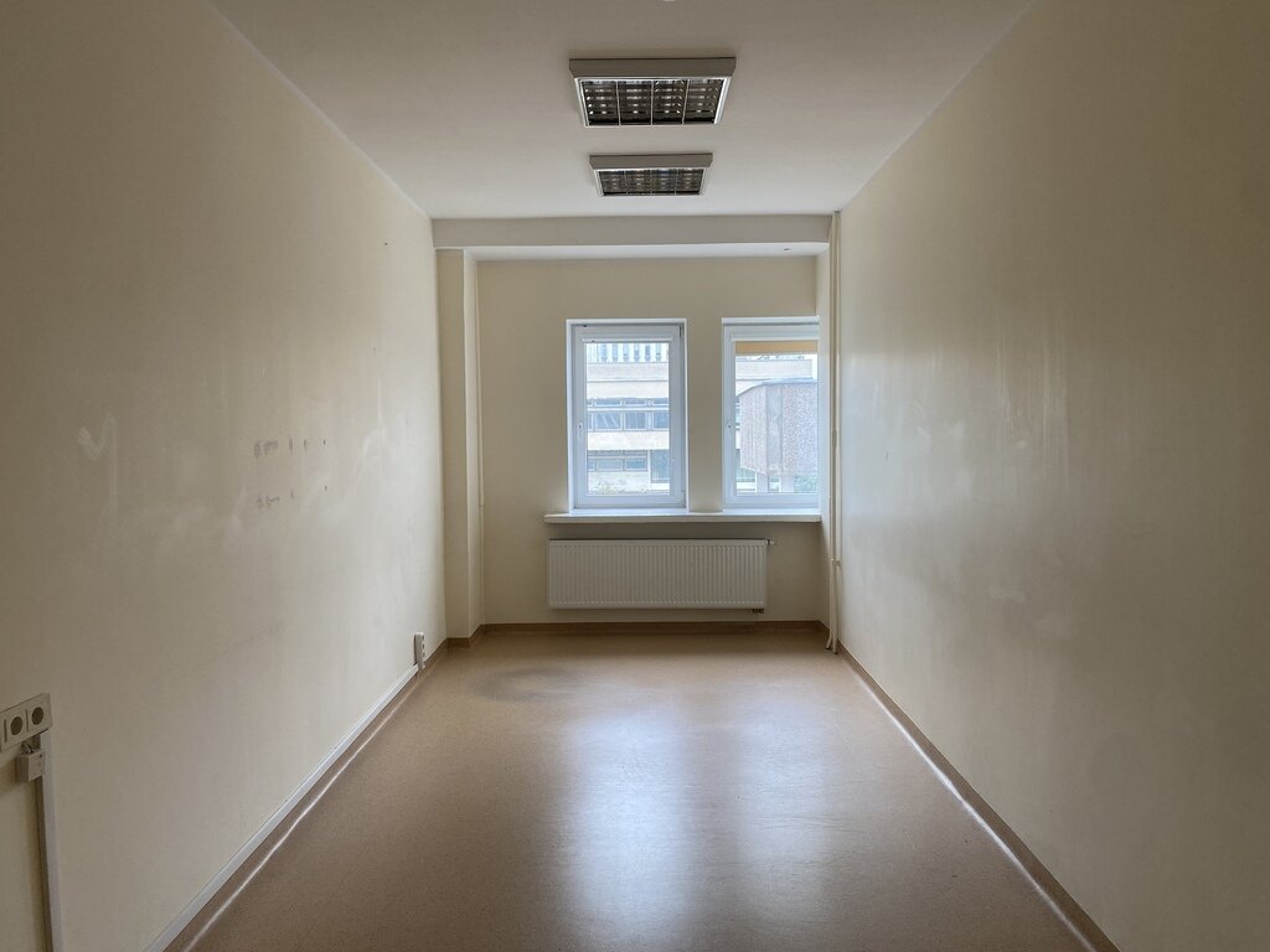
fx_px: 954
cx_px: 635
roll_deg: +0.8
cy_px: 476
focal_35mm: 26
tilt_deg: -2.8
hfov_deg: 67.3
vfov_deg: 53.1
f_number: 1.8
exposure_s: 1/122
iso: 80
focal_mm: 4.25
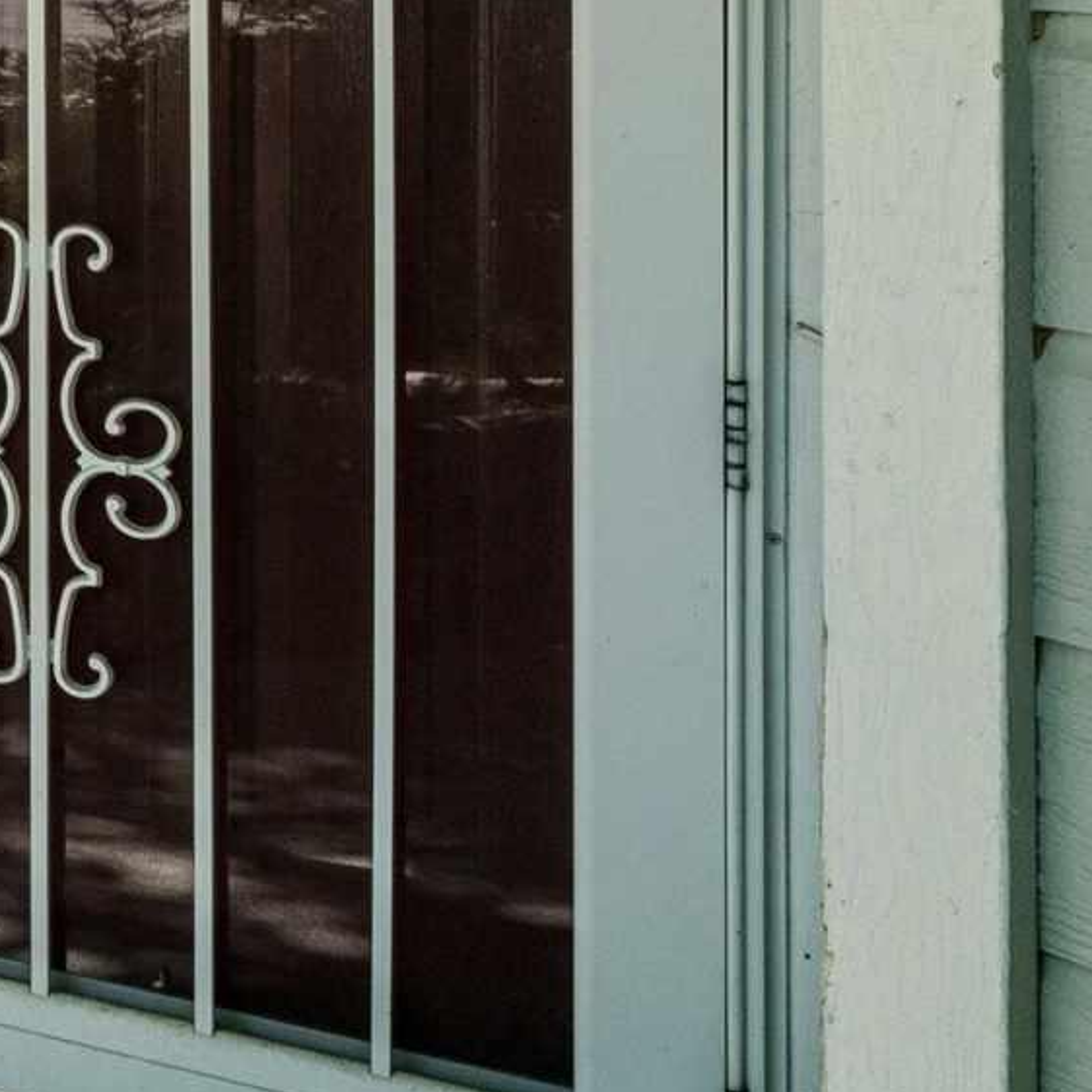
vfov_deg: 19.7
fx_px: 2969
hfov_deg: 13.1
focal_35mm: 83
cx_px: -1784
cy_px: -204
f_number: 13
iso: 400
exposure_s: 1/30
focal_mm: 17.9
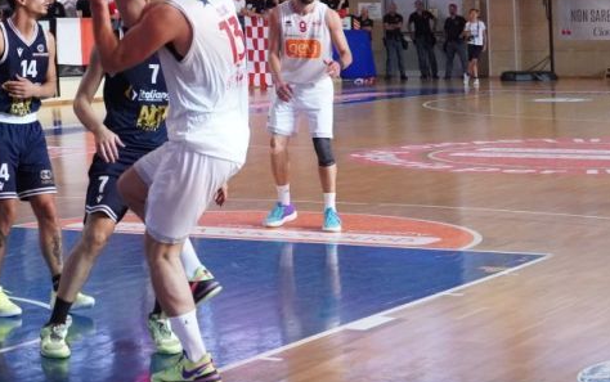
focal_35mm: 98
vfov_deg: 13.4
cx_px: 124
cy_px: 126
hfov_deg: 20.9
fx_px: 1630
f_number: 5
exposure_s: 1/640
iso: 5000
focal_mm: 38
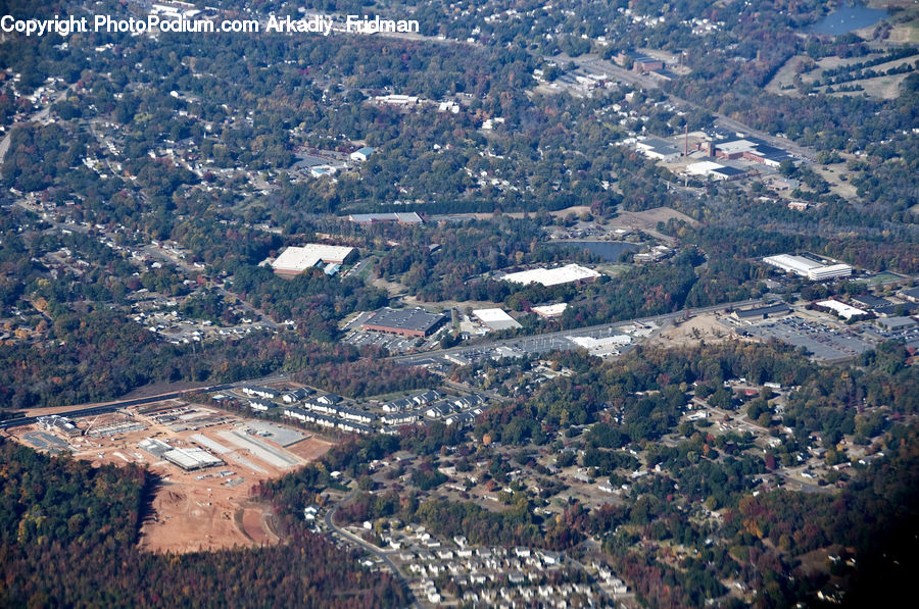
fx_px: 3632
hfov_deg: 14.4
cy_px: 304
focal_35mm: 142
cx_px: 460
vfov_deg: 9.6
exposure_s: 1/500
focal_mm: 95
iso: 200
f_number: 6.3
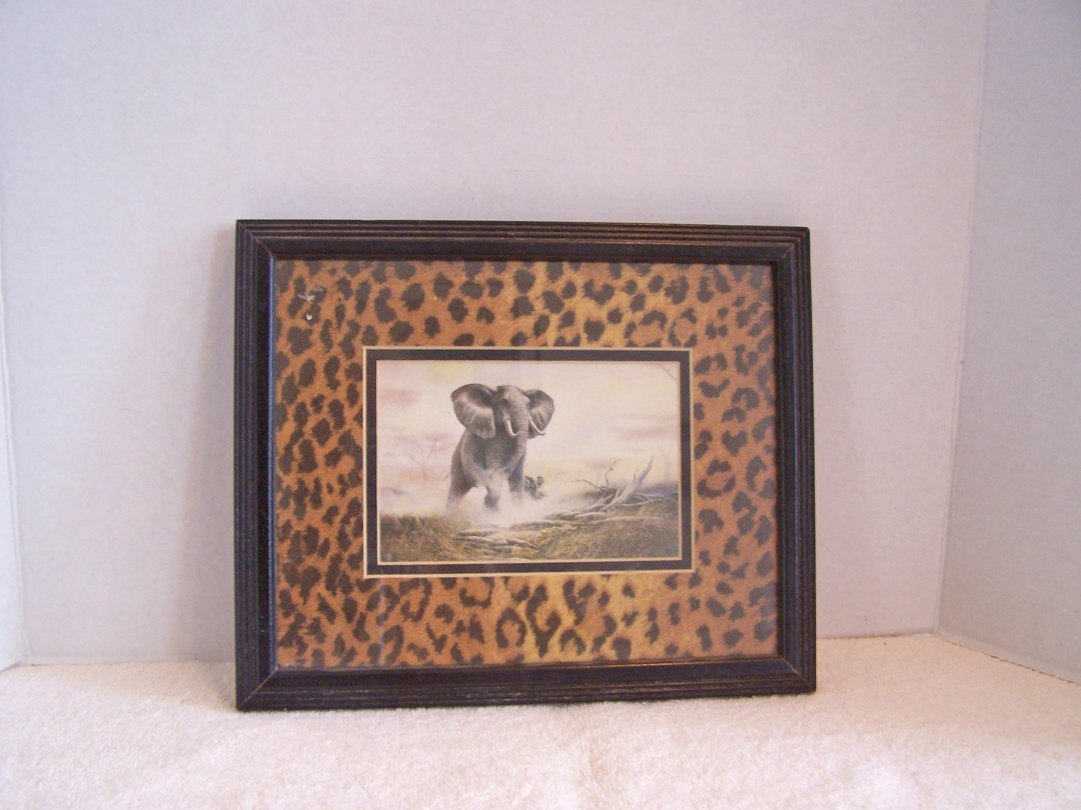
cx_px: 540
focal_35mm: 38
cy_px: 405
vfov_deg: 37.7
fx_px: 1187
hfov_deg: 49.0
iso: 140
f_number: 2.8
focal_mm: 6.3
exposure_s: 1/10
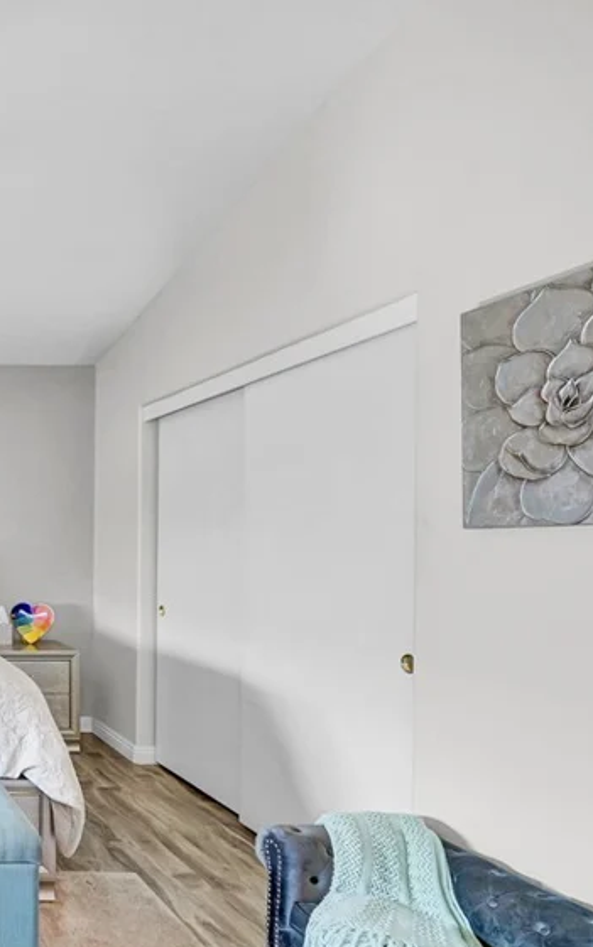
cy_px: 545
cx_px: -182
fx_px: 672
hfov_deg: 33.9
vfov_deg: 70.0
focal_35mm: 26
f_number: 8
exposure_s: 1/20
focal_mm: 14
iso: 800
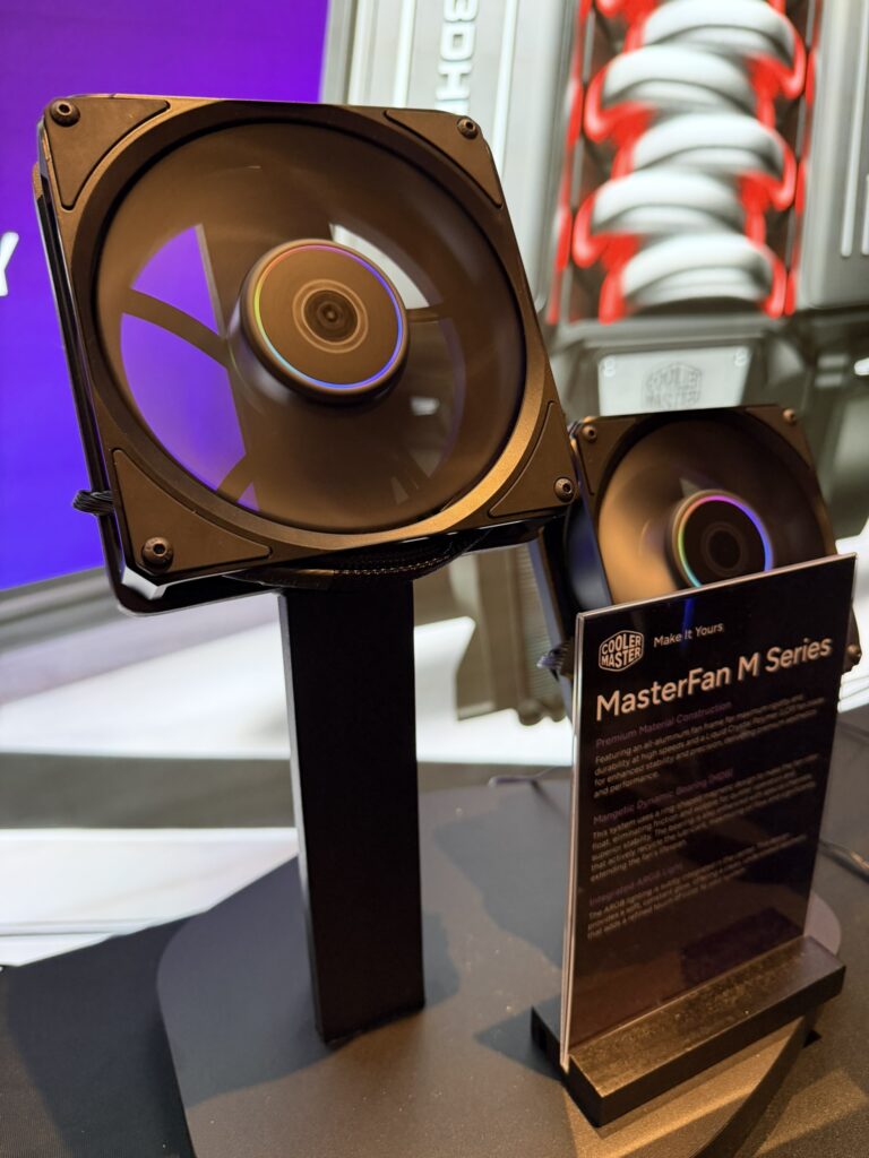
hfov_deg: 56.8
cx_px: 434
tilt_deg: -20.1
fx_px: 803
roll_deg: -0.1
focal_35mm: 24
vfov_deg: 71.6
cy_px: 579
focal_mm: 6.76
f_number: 1.78
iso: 320
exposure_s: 1/60
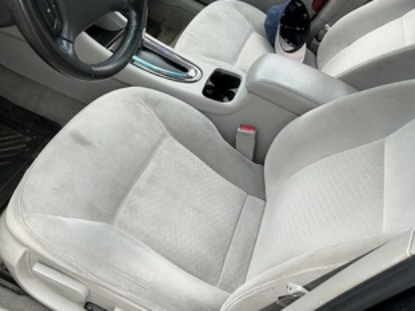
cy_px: 147
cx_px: 247
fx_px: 431
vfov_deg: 39.6
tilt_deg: -39.0
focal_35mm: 36
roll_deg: -32.5
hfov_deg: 51.1
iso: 25
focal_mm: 3
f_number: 1.8
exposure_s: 1/362
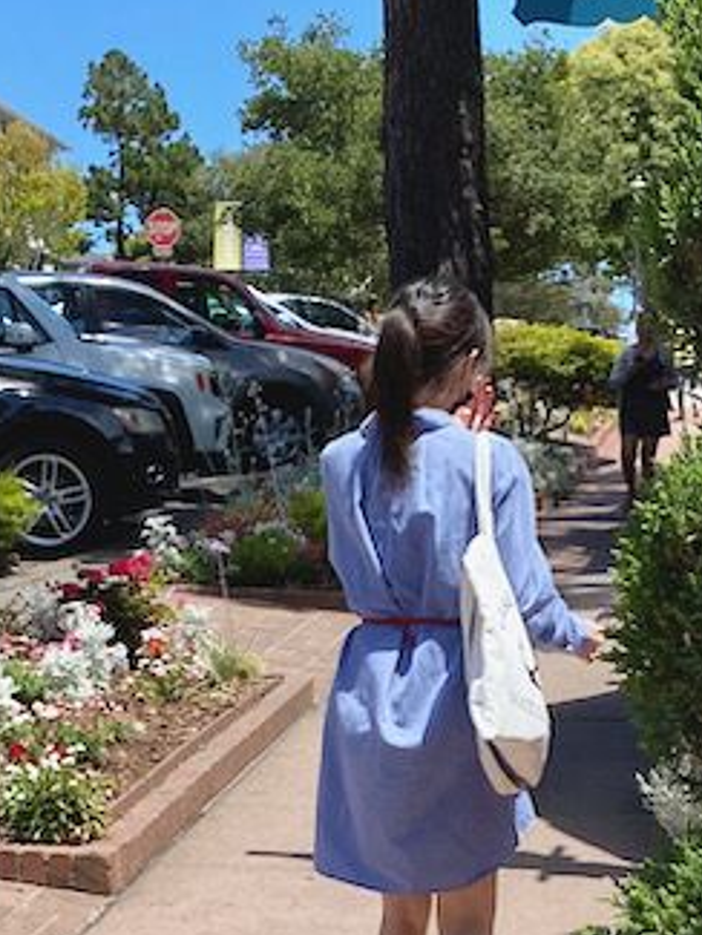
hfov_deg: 18.4
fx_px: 2162
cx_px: 308
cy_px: 1010
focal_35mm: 80
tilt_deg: -11.0
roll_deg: -0.7
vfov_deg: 23.1
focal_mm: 4.25
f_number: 1.8
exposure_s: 1/2410
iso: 32
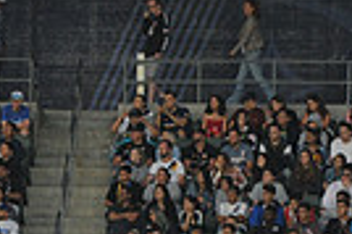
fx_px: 7197
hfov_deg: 2.8
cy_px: 368
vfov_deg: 1.9
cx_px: 55
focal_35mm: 737
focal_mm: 170
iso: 1250
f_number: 2.8
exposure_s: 1/1000
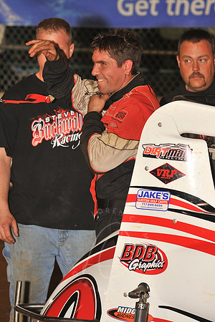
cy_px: 161
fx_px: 1388
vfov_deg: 13.2
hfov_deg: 8.9
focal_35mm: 155
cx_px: 108
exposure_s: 1/320
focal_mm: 155
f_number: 6.3
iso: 500
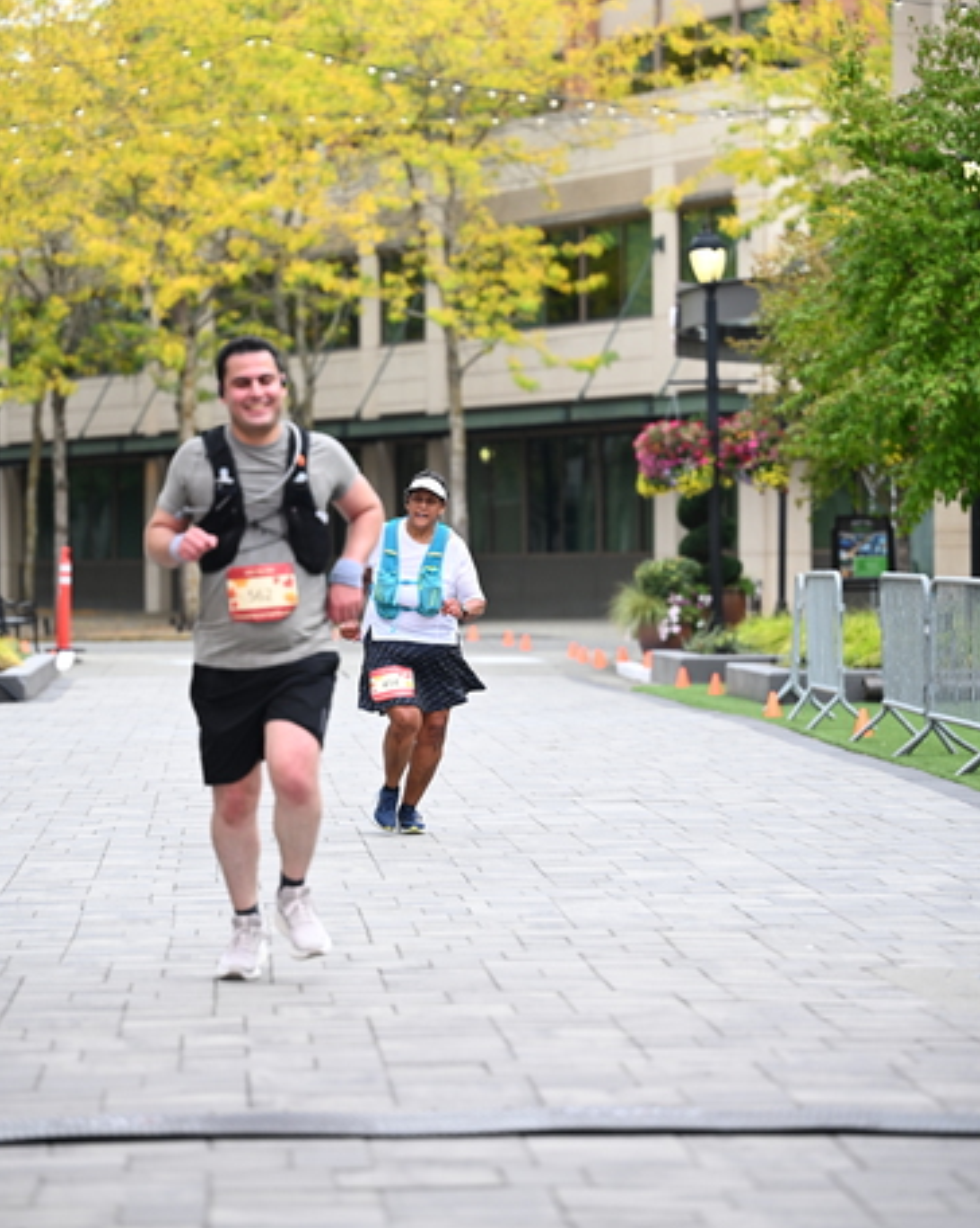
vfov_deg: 14.2
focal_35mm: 136
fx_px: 4937
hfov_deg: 11.3
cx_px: 491
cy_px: 557
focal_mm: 120
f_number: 2.8
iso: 640
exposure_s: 1/1600
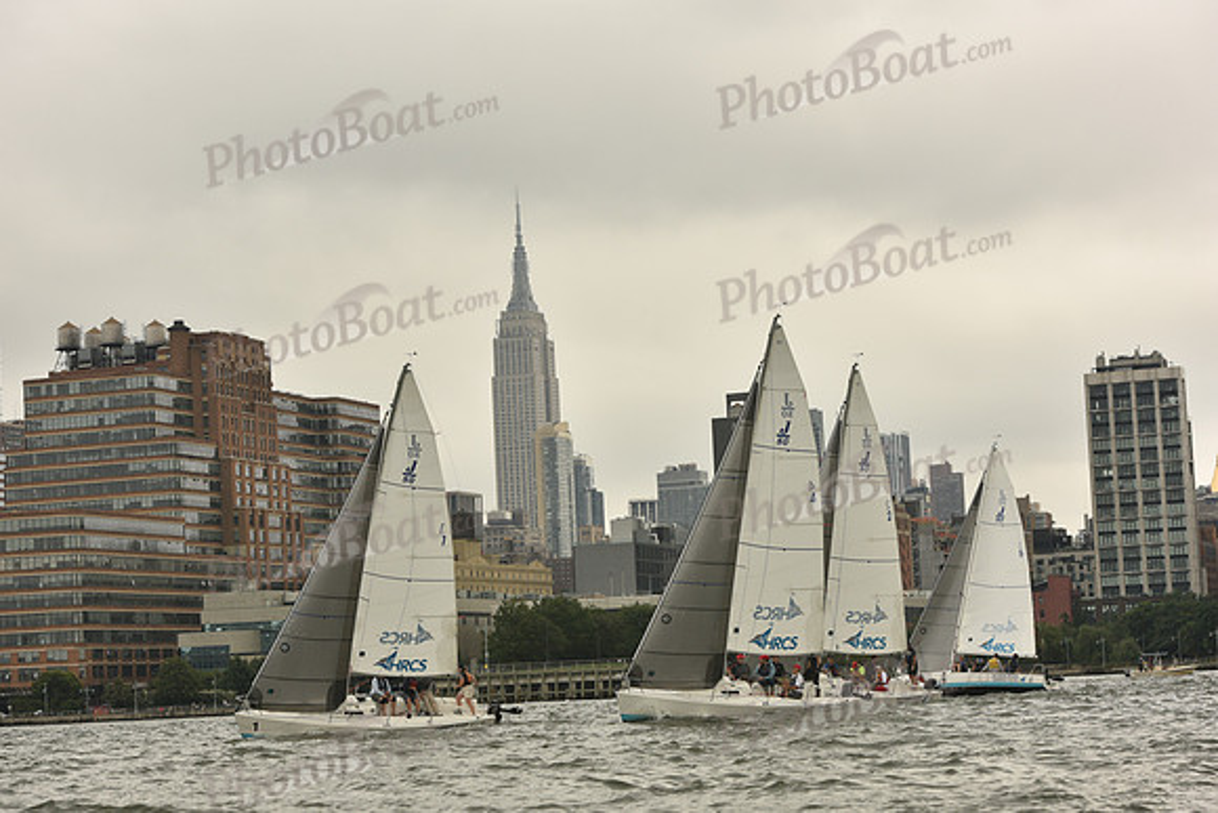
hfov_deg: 23.6
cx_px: 609
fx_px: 2910
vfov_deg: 15.9
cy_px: 406
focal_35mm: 86
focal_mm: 86
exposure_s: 1/1250
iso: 320
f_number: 8
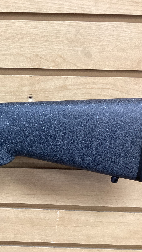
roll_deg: -2.3
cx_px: 1
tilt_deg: -18.0
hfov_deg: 24.8
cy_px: 126
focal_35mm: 46
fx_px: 308
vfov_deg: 44.6
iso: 200
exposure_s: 1/60
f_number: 2.4
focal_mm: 3.3
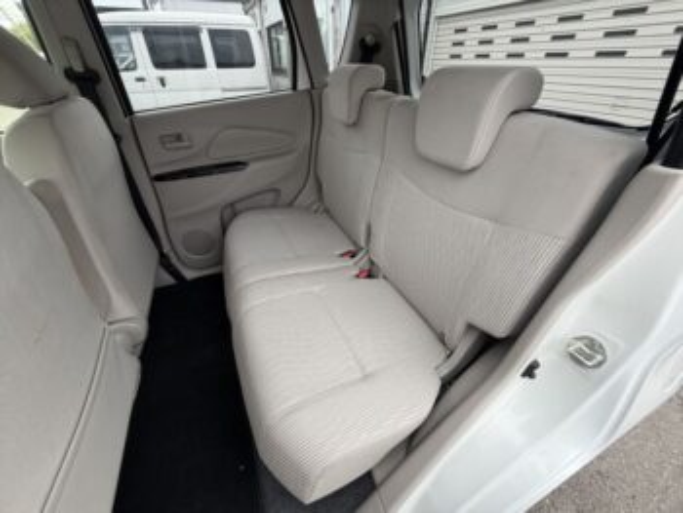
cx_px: 342
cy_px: 256
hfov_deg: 102.0
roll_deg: -0.8
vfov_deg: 85.7
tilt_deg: -36.3
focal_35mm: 14
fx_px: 276
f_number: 2.2
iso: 160
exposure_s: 1/121
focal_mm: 2.22
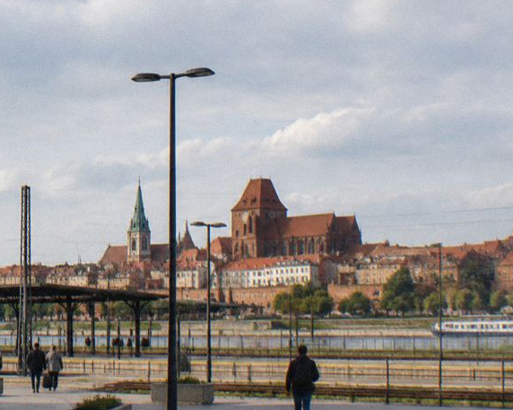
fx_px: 1593
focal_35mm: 105
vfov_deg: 14.6
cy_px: 259
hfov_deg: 18.2
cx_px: 114
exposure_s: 1/640
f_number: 7.1
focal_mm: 64
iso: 160
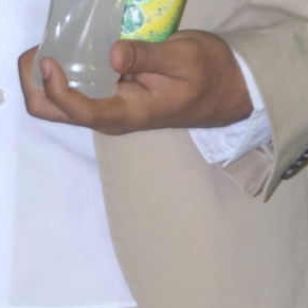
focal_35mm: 738
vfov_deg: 2.4
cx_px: 113
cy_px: -229
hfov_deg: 2.4
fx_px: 7433
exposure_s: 1/125
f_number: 6.3
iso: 400
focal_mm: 105
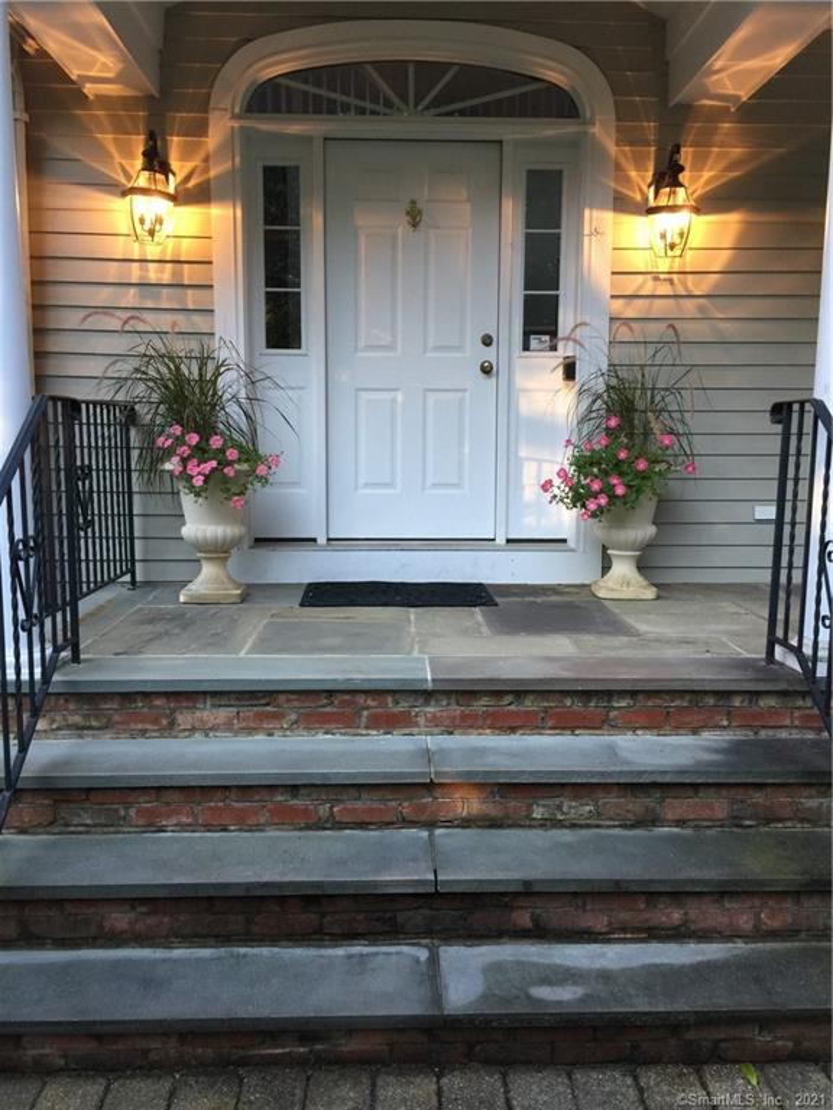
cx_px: 416
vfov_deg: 61.7
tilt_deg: -7.0
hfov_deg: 48.2
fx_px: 930
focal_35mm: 29
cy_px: 555
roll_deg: +0.0
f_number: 2.2
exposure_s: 1/30
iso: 32
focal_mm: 4.15
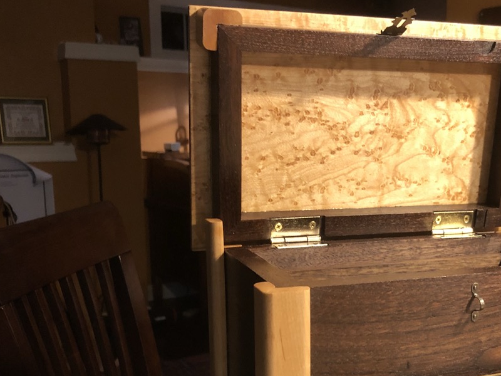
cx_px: 379
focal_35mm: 49
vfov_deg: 29.3
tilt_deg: -10.6
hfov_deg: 37.9
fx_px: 709
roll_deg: -1.9
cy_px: 268
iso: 80
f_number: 1.8
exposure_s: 1/8
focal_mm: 3.99
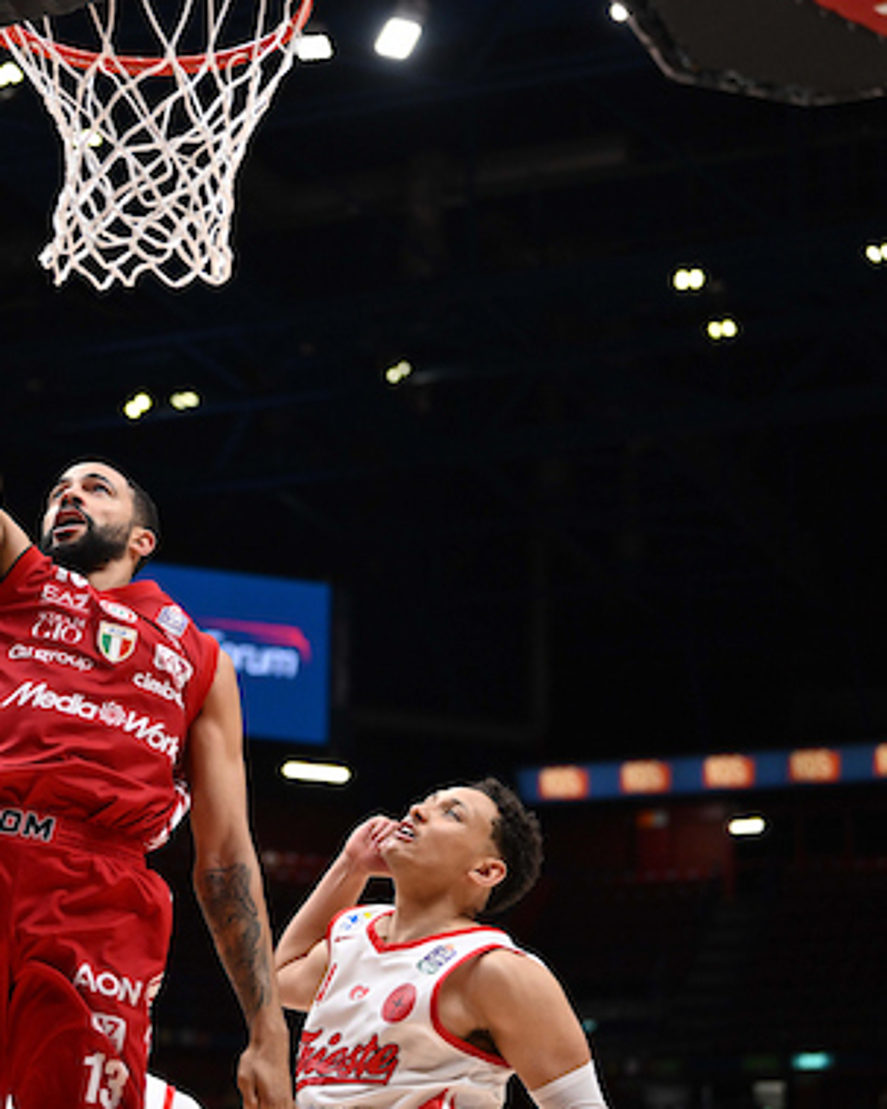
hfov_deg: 14.7
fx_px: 3414
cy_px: 571
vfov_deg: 18.5
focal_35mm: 104
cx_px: 105
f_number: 2.8
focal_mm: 70
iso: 2500
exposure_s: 1/1250
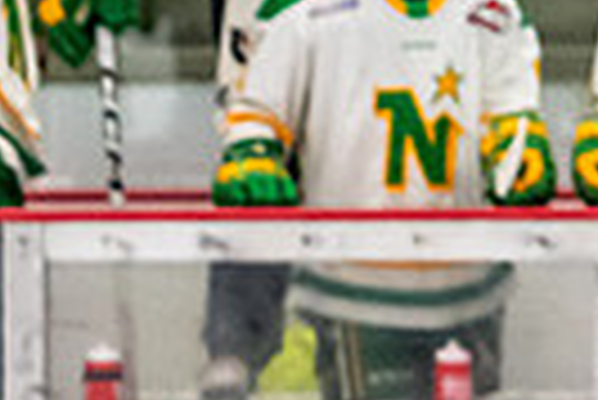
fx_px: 14850
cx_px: -955
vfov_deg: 1.5
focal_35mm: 893
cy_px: 885
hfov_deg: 2.3
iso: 4000
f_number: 2.8
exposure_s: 1/640
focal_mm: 135
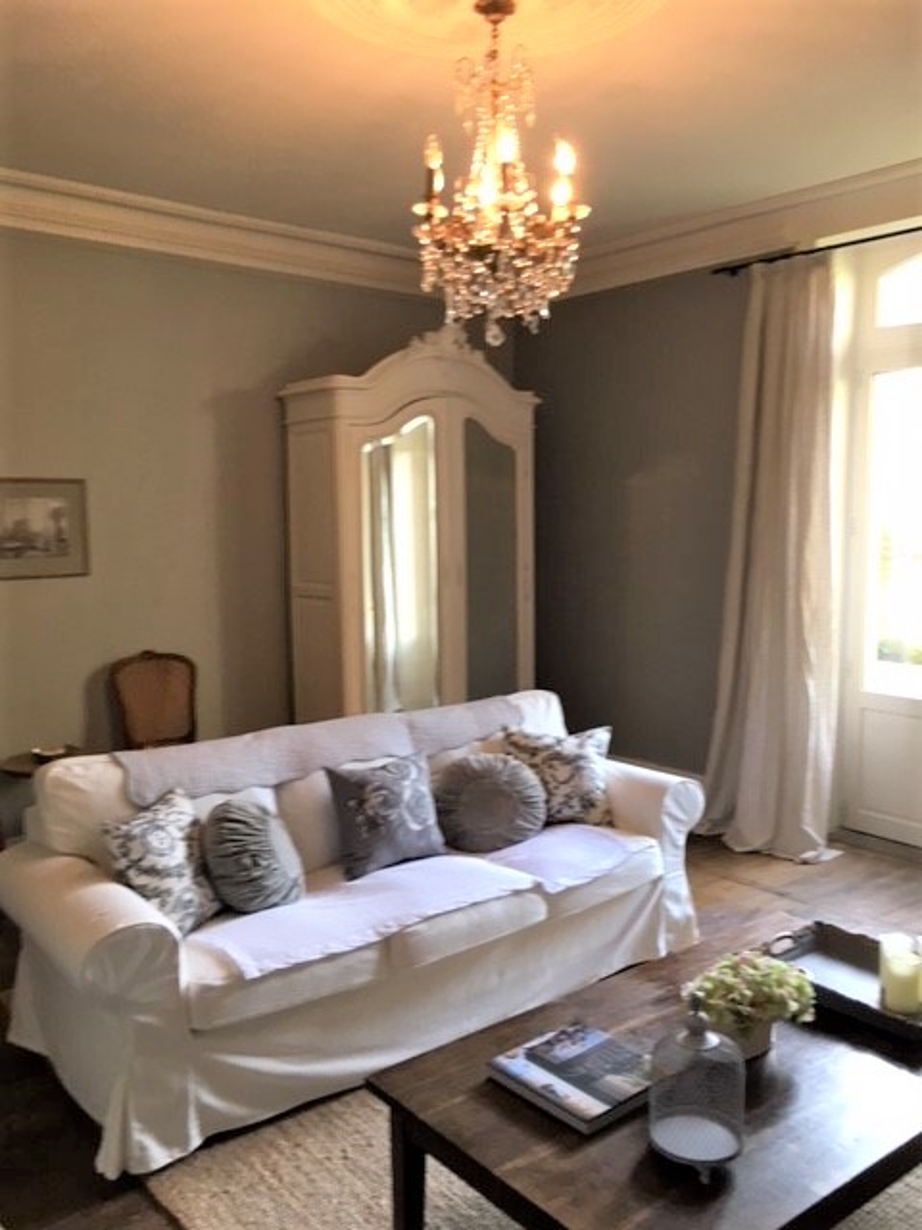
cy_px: 615
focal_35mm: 29
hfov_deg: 48.2
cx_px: 461
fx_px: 1030
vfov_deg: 61.7
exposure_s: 1/33
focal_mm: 4.15
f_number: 2.2
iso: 40
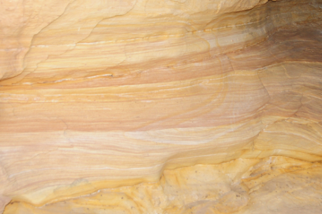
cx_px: 199
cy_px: 50
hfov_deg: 31.4
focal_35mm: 64
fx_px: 571
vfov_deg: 21.0
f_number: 4
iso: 250
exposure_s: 1/250
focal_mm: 22
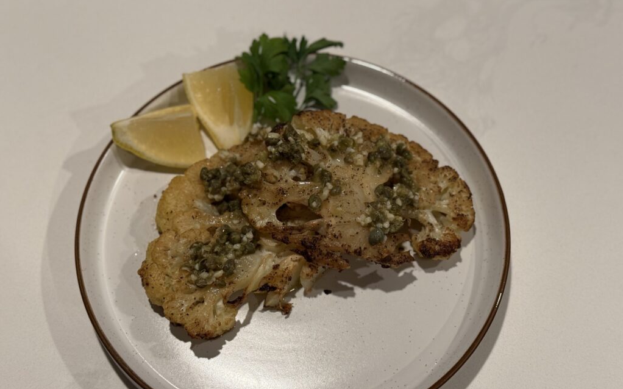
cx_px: 312
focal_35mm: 51
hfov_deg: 39.6
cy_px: 229
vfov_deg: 25.3
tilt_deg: -62.3
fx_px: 866
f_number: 1.78
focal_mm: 6.76
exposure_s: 1/60
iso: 200
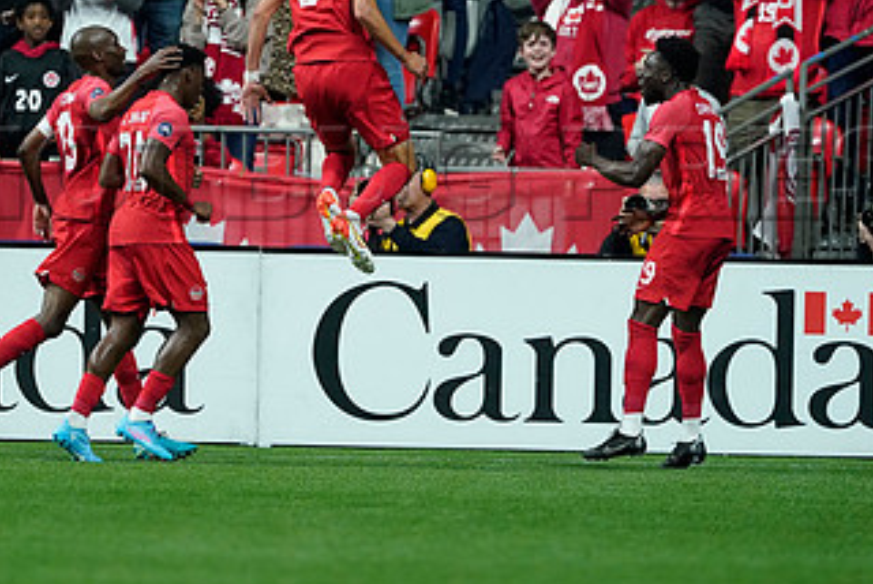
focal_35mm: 1086
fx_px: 26359
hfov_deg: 1.9
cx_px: 366
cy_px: 146
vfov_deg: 1.3
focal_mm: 600
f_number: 4
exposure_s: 1/1600
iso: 4000
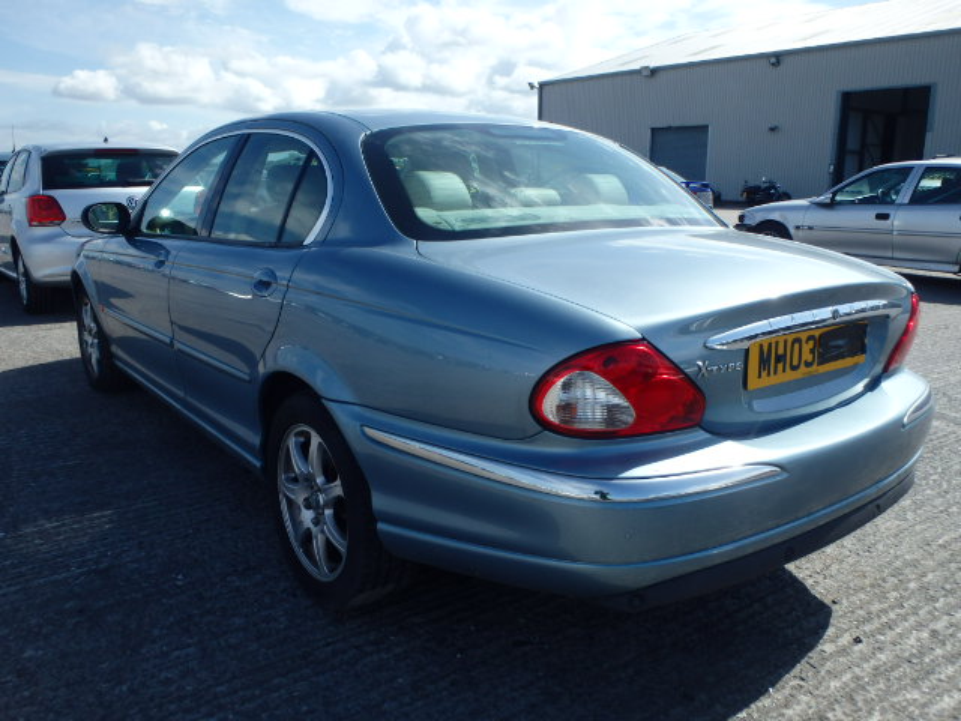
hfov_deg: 63.4
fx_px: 777
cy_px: 360
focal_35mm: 28
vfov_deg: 49.7
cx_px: 480
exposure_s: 1/100
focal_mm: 5
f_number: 11
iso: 125
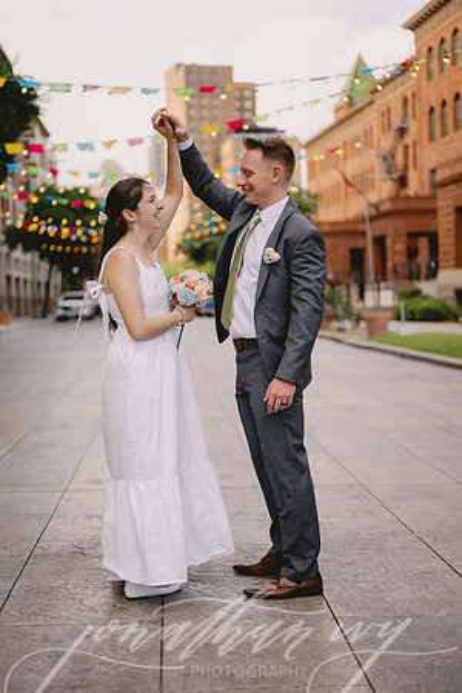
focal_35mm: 50
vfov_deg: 39.6
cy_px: 346
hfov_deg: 27.0
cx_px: 231
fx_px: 962
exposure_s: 1/1000
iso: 100
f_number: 1.8
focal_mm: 50
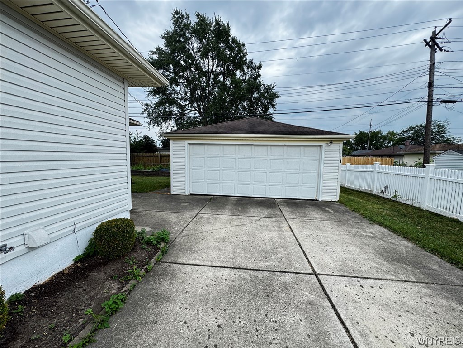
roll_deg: -1.2
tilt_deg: -6.0
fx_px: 187
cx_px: 232
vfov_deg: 85.7
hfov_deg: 102.1
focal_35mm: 14
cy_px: 174
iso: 40
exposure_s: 1/166
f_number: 2.2
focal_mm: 2.22
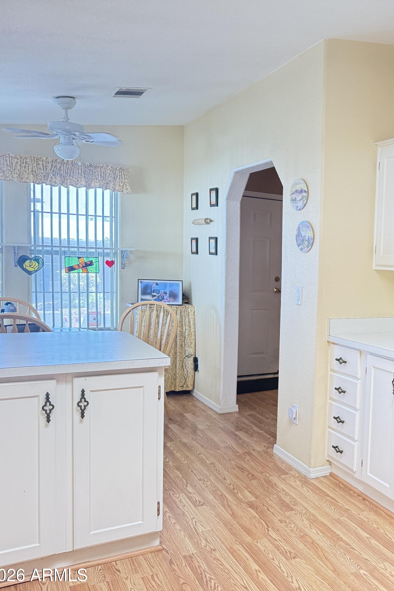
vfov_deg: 55.8
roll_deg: -2.4
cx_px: 389
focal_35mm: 34
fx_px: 558
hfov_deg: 35.4
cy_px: 301
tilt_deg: -4.3
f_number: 1.78
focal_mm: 6.76
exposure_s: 1/60
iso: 320
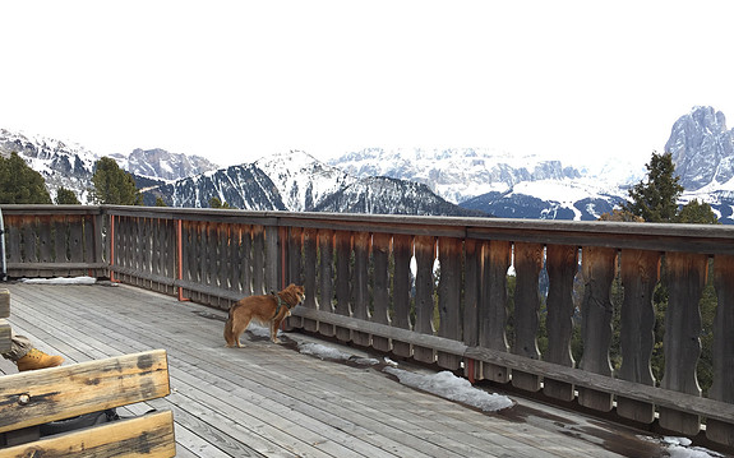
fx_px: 620
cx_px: 369
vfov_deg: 40.5
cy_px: 258
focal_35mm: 31
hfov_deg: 61.3
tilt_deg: -5.0
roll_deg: +0.2
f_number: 2.2
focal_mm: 4.15
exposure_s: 1/581
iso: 32
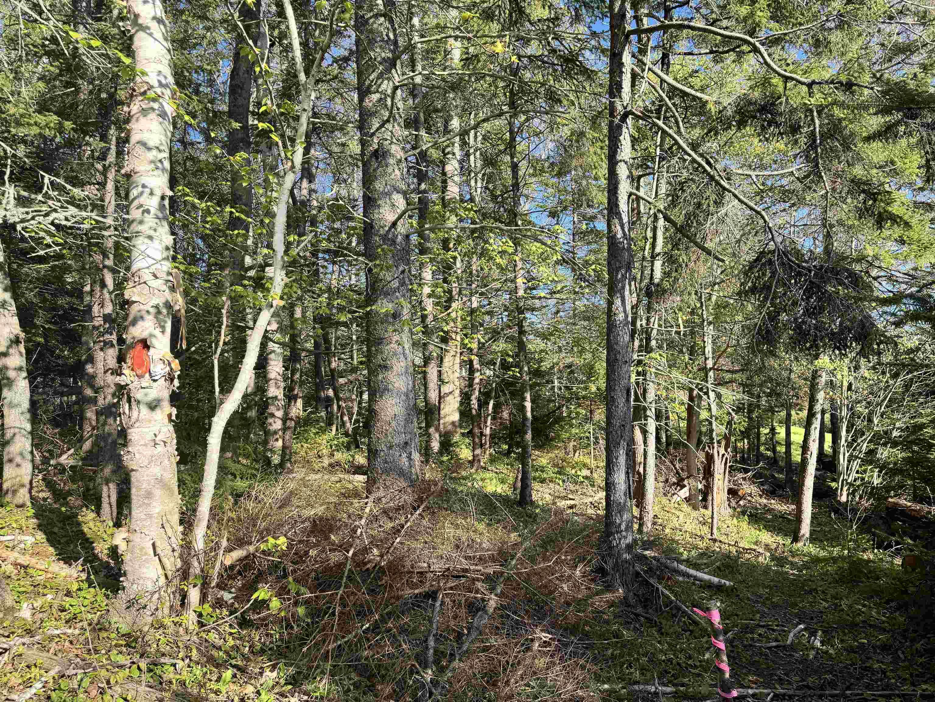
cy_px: 351
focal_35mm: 24
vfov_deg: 56.8
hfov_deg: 71.6
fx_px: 648
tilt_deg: +5.1
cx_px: 468
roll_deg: +1.4
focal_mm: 6.76
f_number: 1.78
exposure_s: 1/1042
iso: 80
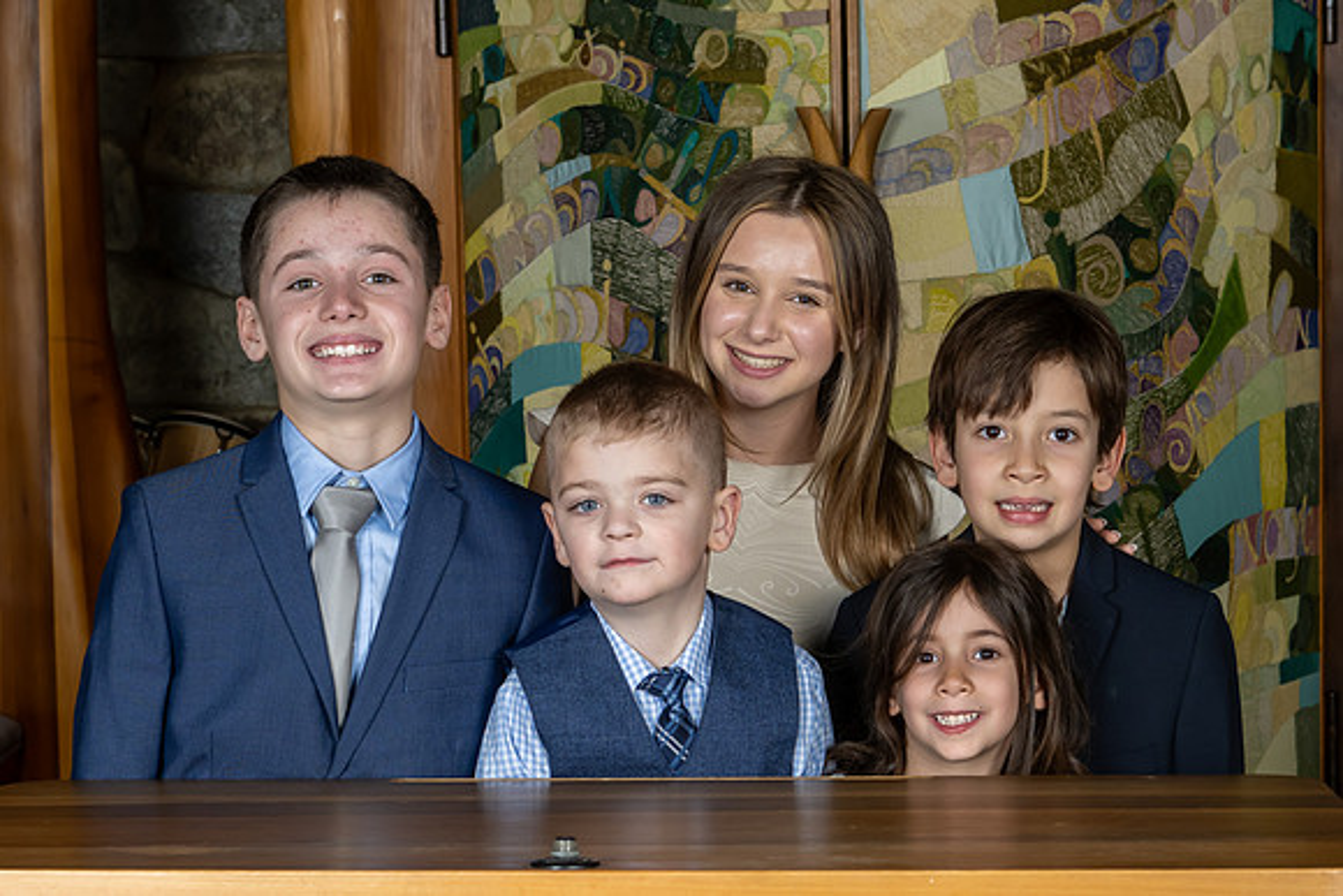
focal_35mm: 107
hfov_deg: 19.0
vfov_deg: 12.8
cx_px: 856
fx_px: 3996
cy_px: 474
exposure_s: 1/200
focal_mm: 55
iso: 320
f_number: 8
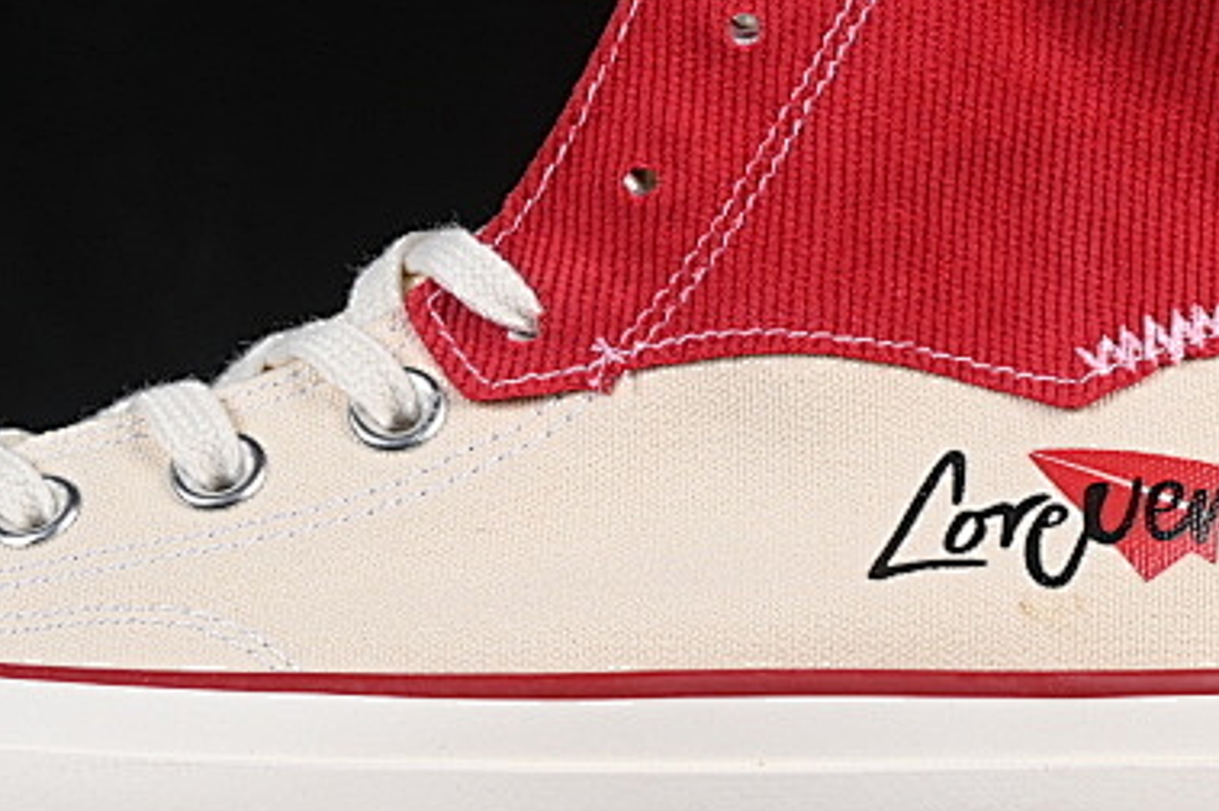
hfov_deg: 9.6
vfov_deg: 6.4
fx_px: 7240
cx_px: 392
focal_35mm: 214
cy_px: 261
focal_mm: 50
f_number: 8
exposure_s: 1/80
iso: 160
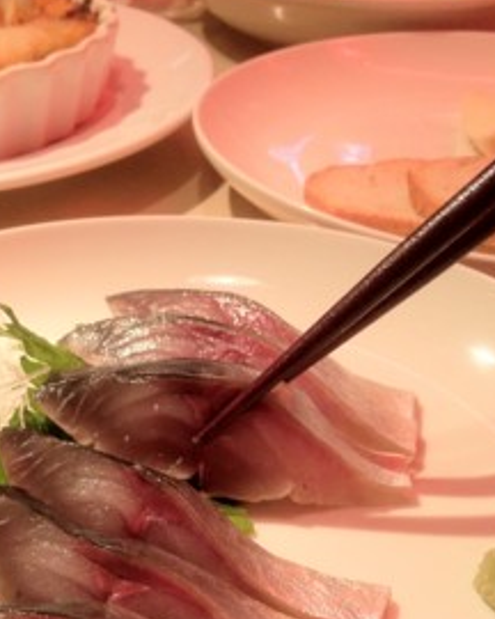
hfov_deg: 26.4
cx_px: 142
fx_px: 1044
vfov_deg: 32.7
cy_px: 413
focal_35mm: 57
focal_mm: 4.28
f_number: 2.4
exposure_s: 1/20
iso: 200
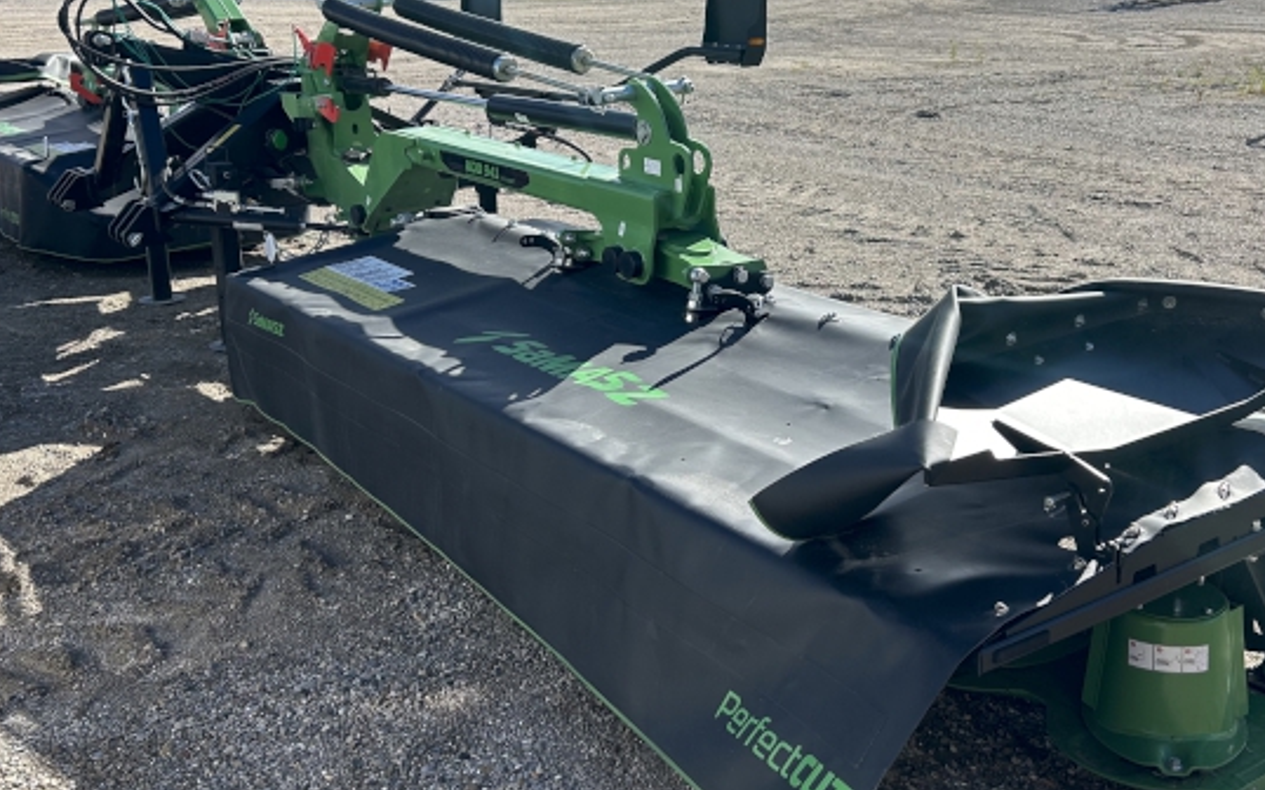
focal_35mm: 41
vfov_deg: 31.2
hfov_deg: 48.1
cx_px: 703
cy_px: 320
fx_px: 1413
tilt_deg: -13.5
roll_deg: +1.1
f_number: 1.5
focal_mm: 5.7
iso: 50
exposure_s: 1/2513
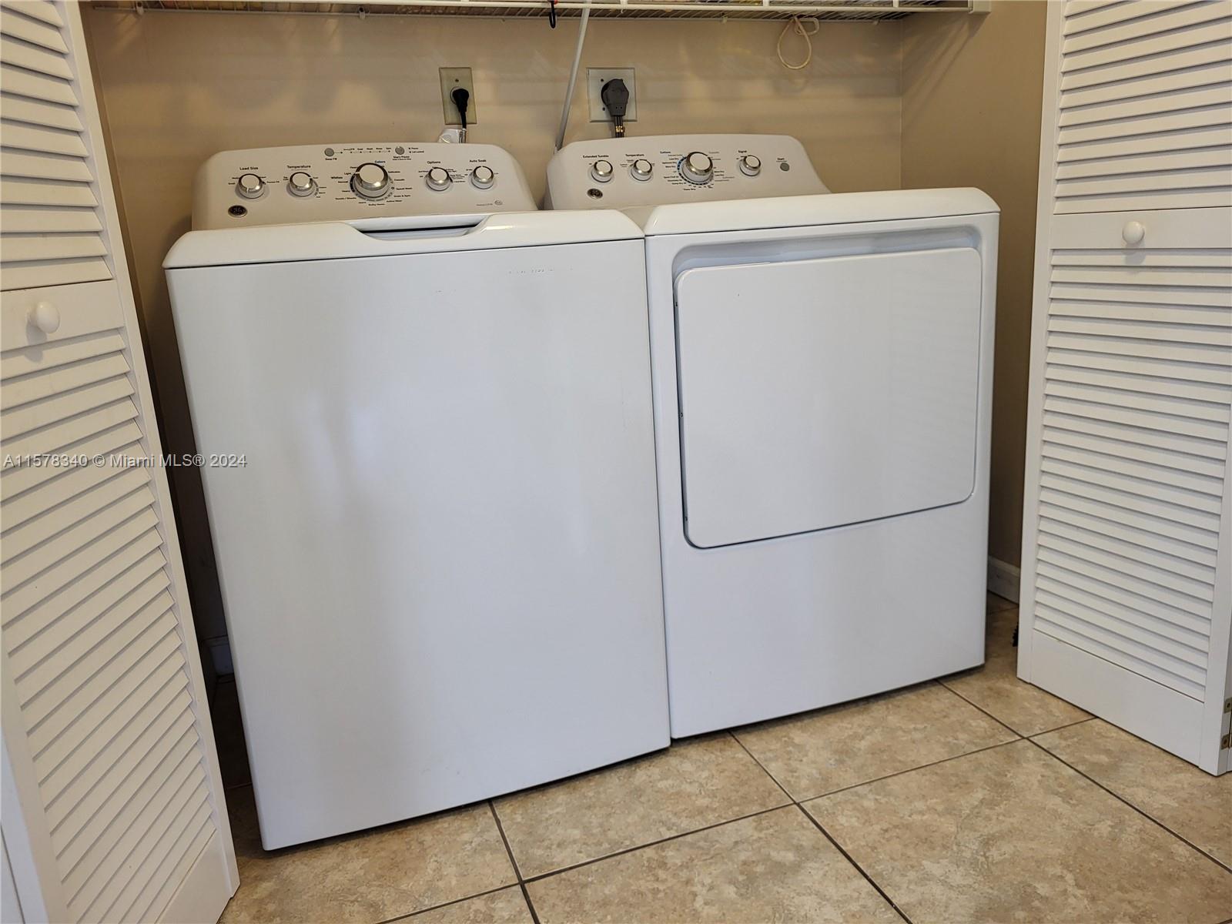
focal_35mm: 26
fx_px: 925
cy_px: 462
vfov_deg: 53.1
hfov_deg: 67.3
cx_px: 616
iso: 160
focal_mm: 5.4
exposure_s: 1/40
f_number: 1.8
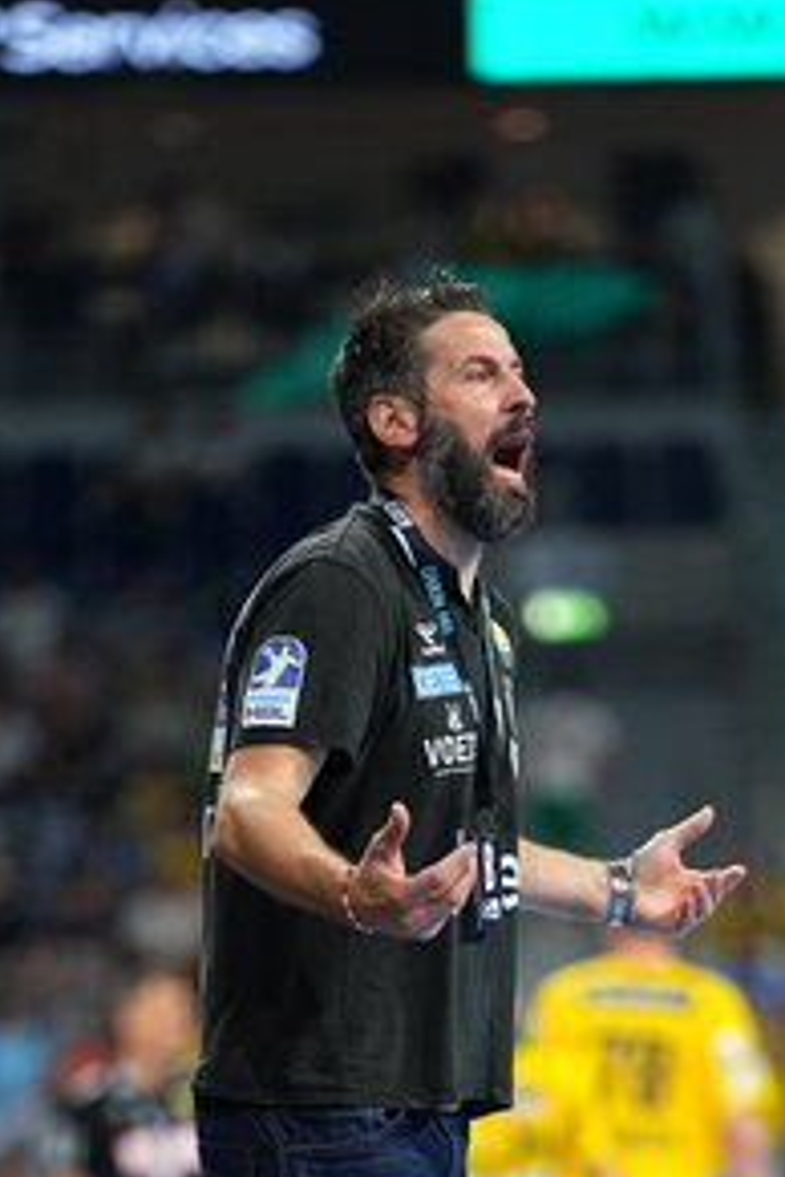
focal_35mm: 278
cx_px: 413
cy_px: 1197
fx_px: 9092
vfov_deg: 7.4
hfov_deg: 4.9
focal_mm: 135
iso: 1000
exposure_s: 1/1600
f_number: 1.8
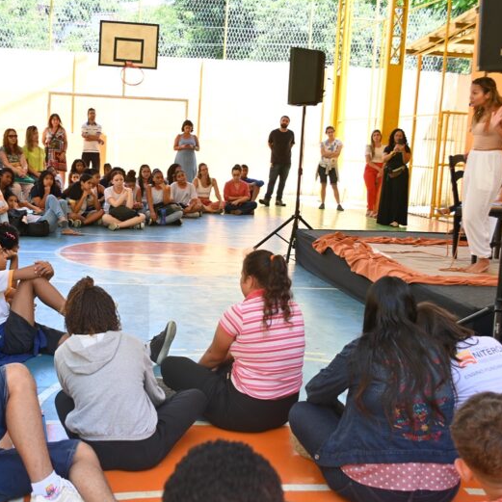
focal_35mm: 47
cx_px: 150
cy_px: 250
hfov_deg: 35.5
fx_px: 771
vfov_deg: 36.1
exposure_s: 1/50
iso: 100
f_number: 5.6
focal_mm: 24
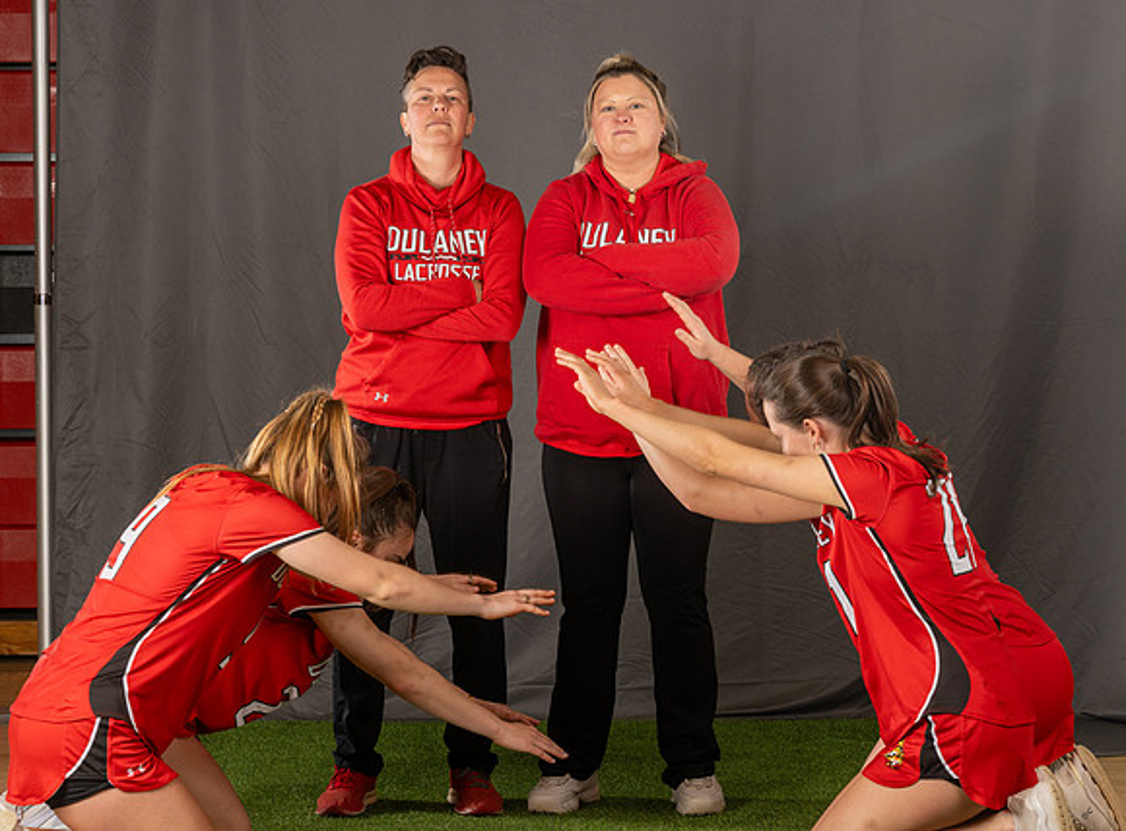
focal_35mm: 122
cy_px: 288
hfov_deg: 16.2
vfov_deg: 12.0
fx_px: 3948
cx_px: 668
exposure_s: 1/125
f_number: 5.6
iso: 160
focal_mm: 87
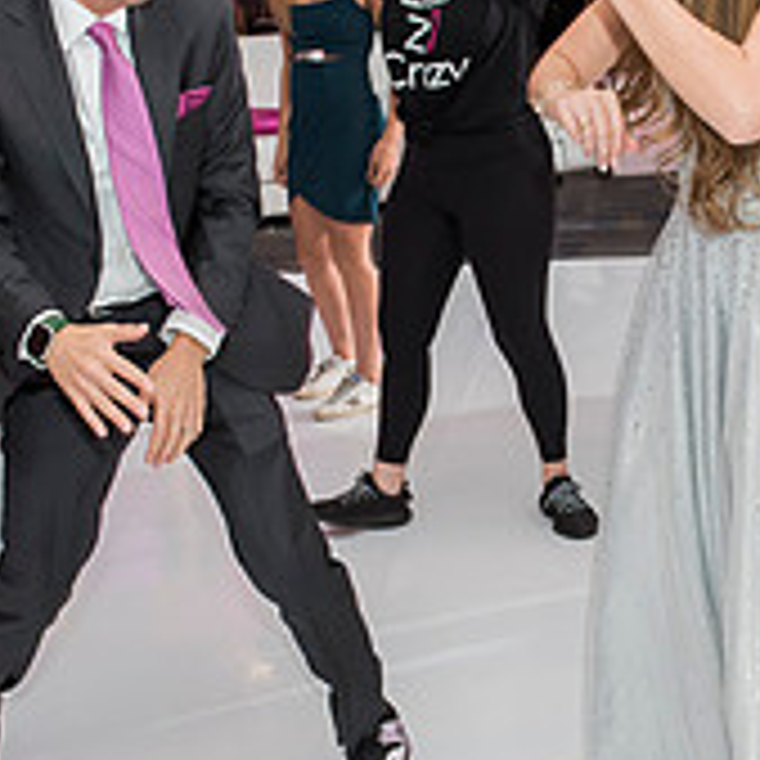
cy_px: 362
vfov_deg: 24.7
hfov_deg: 24.5
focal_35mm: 70
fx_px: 1739
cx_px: 513
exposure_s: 1/100
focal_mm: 24
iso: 1250
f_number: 4
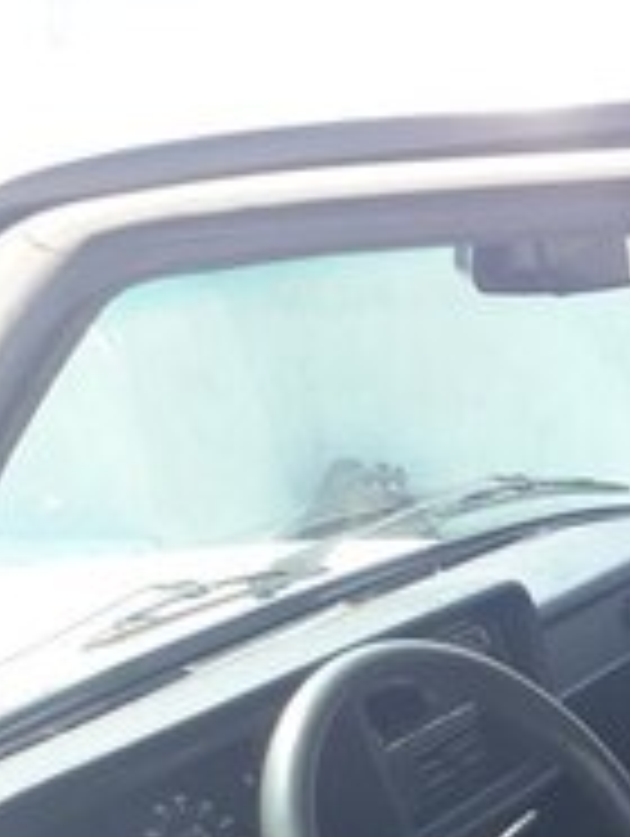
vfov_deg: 23.9
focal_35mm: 72
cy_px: 1076
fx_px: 1743
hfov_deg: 19.4
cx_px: 747
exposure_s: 1/182
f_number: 1.9
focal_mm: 3.6
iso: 40
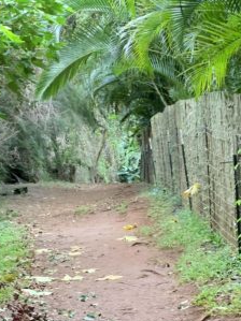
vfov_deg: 21.9
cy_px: 222
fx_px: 827
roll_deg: +3.8
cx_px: 122
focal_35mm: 89
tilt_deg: -7.8
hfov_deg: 16.6
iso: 160
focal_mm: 4.25
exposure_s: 1/60
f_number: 1.8
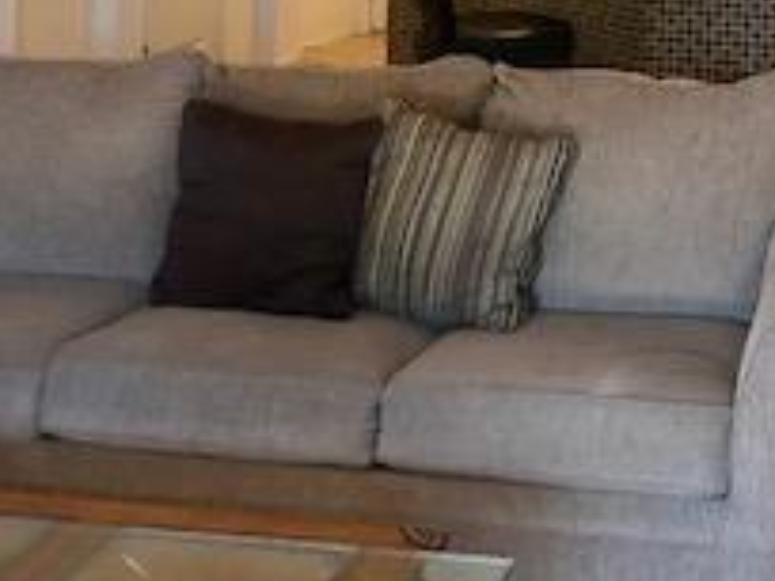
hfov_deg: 22.0
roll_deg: -0.5
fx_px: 1970
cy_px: -327
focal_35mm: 88
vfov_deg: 15.3
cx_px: 608
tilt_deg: +1.9
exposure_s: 1/17
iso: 40
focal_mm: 4
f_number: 1.8
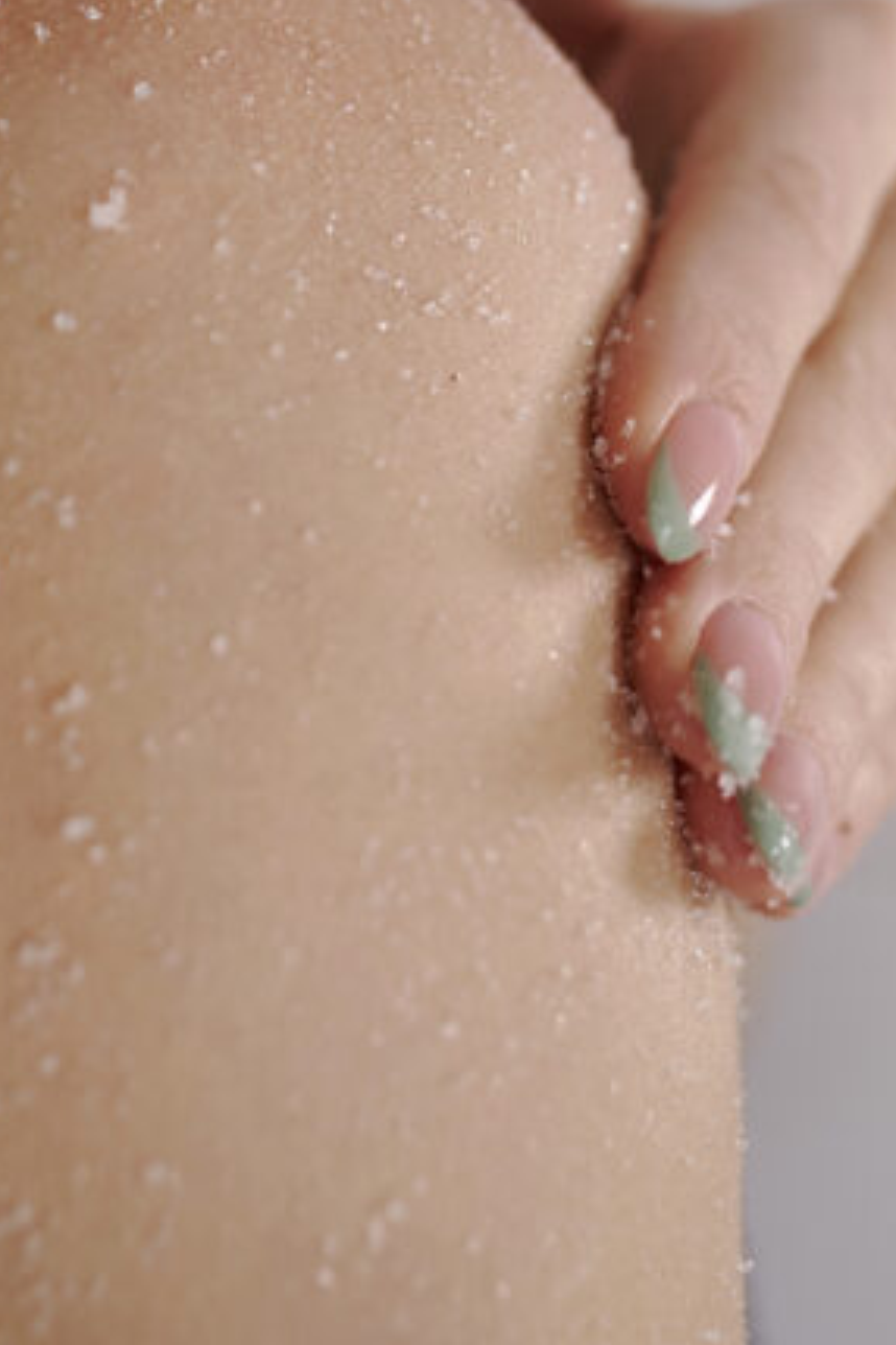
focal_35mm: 94
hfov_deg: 14.5
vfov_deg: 20.9
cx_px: 260
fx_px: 3509
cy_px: -31
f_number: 2.5
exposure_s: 1/250
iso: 200
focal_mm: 35
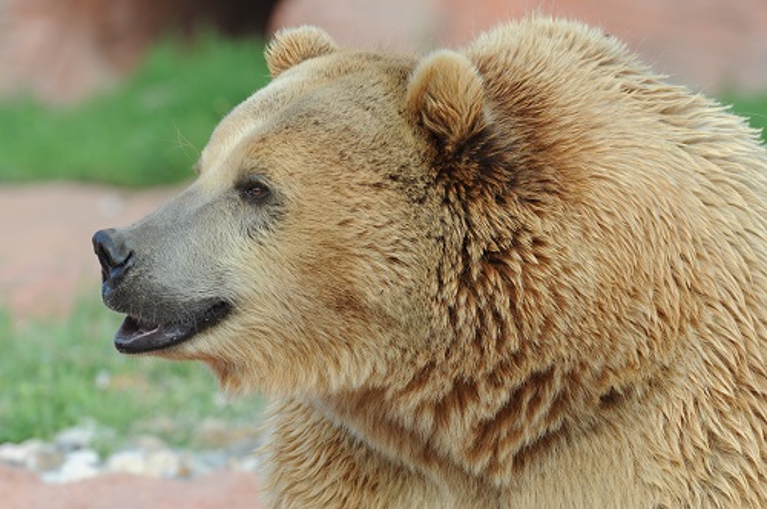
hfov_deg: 5.2
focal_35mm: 400
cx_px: 384
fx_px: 8511
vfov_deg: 3.4
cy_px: 254
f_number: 10
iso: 1000
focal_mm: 400
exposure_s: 1/640
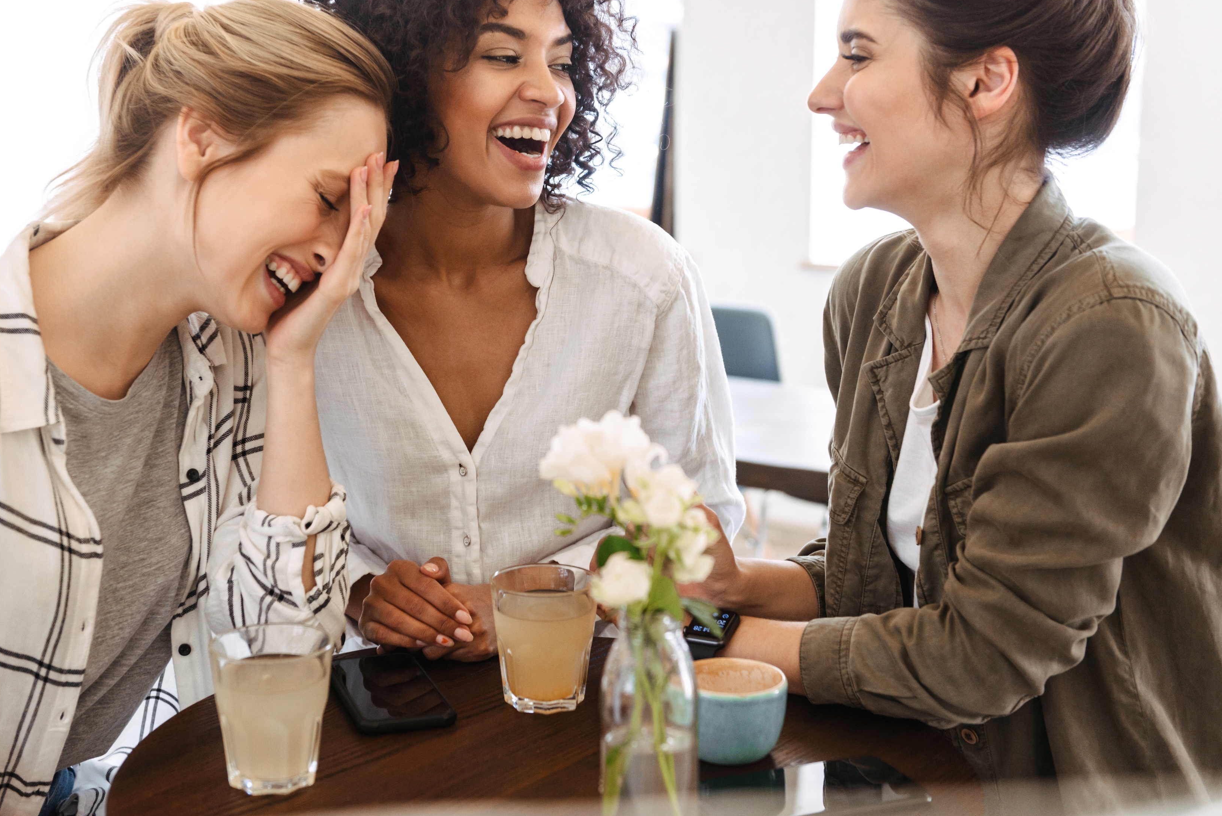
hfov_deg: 36.2
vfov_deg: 24.6
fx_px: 1868
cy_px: 356
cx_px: 515
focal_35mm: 55
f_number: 3.2
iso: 800
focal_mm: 45
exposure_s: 1/250
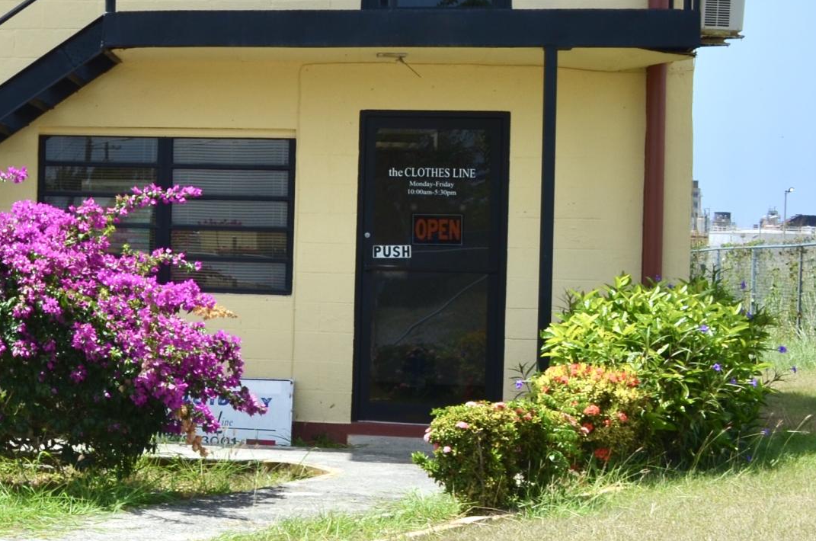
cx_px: -298
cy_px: 202
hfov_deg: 21.5
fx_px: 1901
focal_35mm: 84
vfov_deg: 16.2
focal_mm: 20
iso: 110
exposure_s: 1/250
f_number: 8
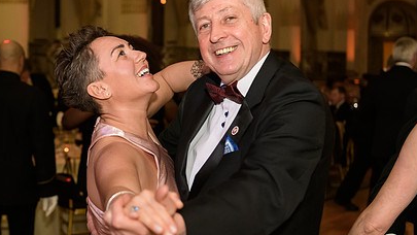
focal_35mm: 72
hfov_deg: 29.0
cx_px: 120
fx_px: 796
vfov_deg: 16.8
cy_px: 96
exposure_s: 1/100
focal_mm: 48
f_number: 3.2
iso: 1600
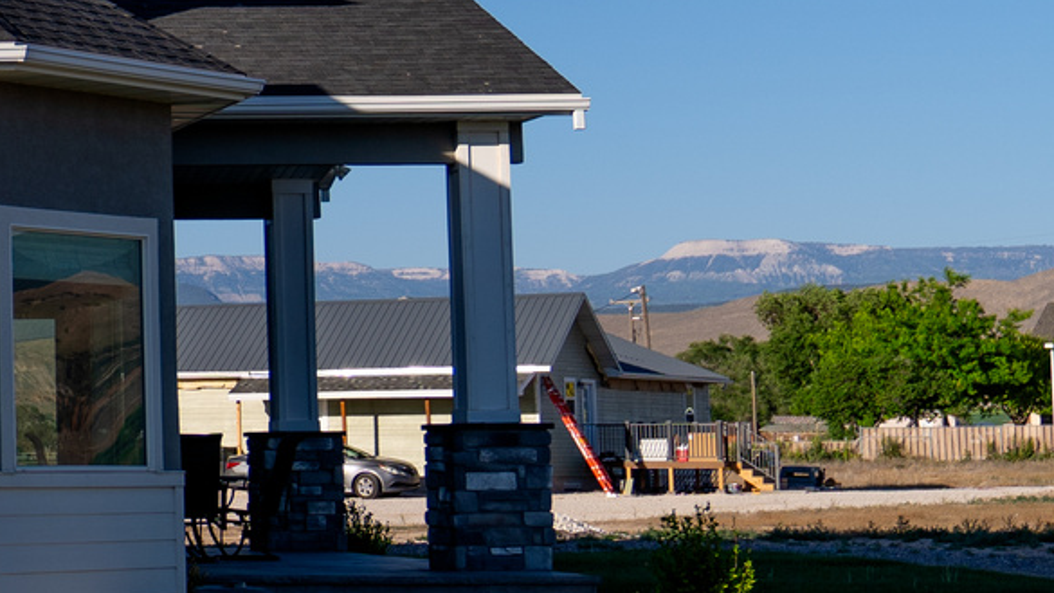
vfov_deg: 10.0
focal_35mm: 121
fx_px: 3382
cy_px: 150
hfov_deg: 15.7
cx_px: -719
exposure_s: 1/1600
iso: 100
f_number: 3.5
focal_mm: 33
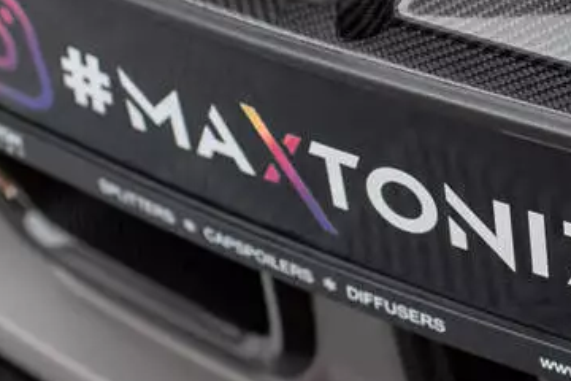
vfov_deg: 13.6
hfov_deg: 20.0
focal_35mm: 100
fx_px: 1586
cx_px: 522
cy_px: 103
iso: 500
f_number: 2.5
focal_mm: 35
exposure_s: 1/125
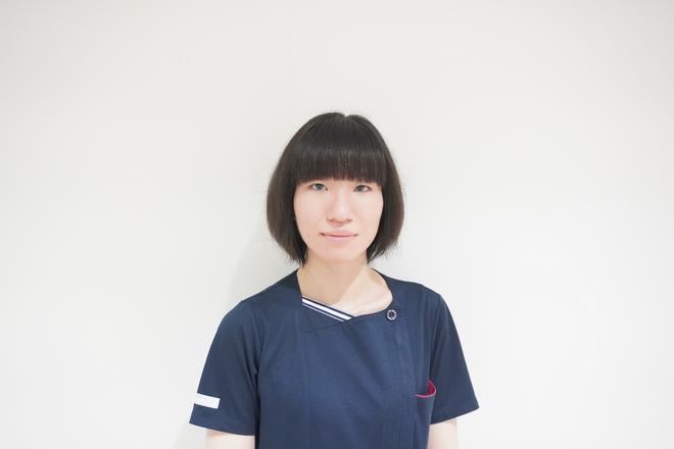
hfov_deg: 57.2
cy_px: 224
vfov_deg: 40.0
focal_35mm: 33
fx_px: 618
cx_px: 337
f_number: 4.5
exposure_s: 1/50
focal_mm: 22
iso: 3200
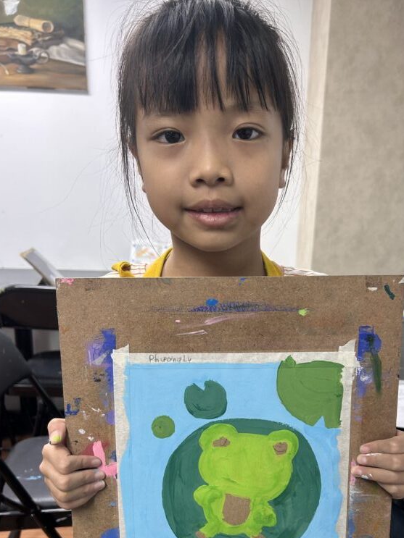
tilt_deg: -15.9
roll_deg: -2.4
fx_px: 545
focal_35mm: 35
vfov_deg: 51.6
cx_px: 232
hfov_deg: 40.6
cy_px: 361
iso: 80
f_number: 1.5
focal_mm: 5.7
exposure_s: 1/100
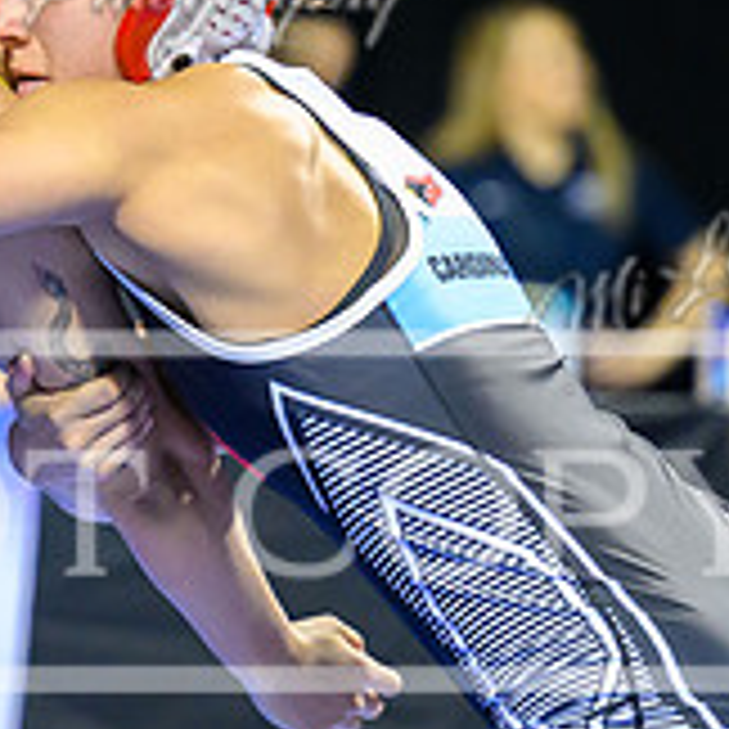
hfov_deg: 3.0
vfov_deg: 3.0
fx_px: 13843
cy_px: 420
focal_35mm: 581
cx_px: -91
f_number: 2.8
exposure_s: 1/800
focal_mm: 135
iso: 3200
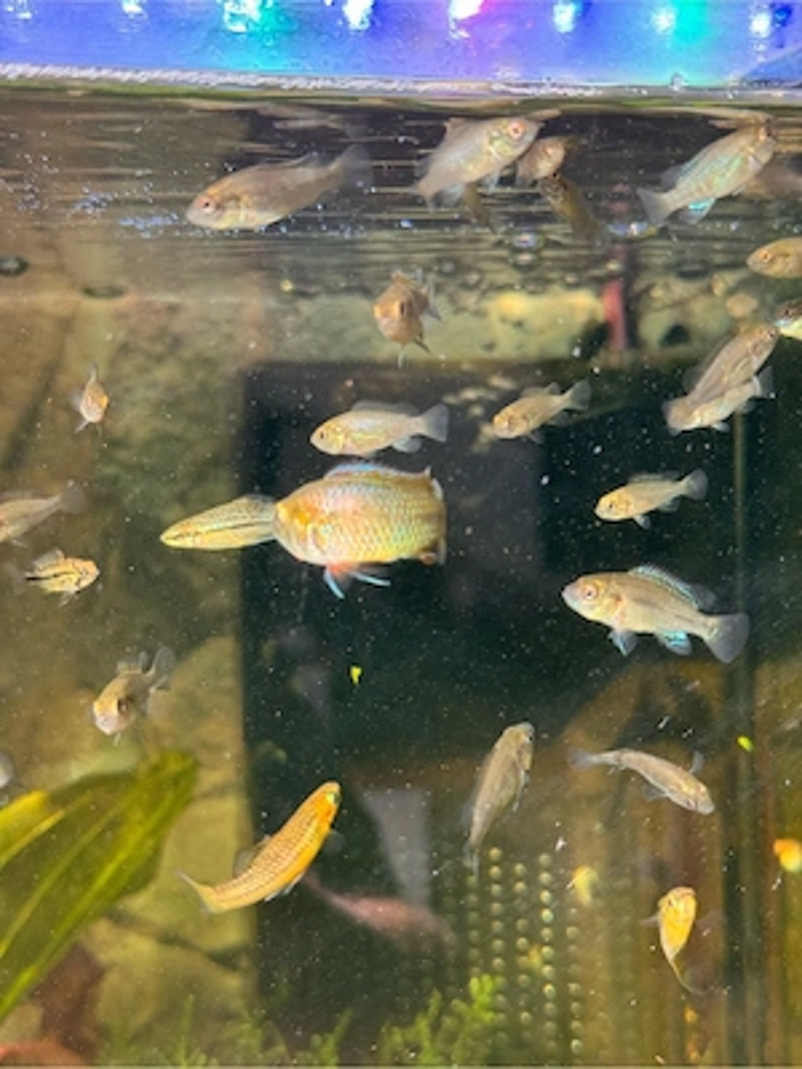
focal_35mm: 48
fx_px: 1483
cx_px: 401
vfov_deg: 39.7
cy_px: 534
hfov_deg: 30.3
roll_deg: +0.8
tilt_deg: -2.8
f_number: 1.78
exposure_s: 1/95
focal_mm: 6.76
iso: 100
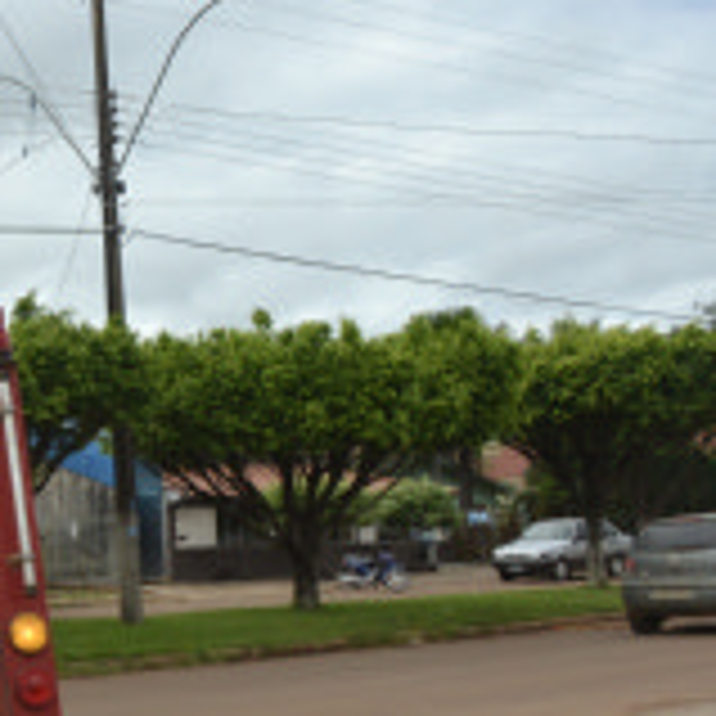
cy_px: 457
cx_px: -351
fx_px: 1872
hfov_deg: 19.1
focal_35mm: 80
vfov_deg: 21.6
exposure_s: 1/1600
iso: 400
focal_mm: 20
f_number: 6.3
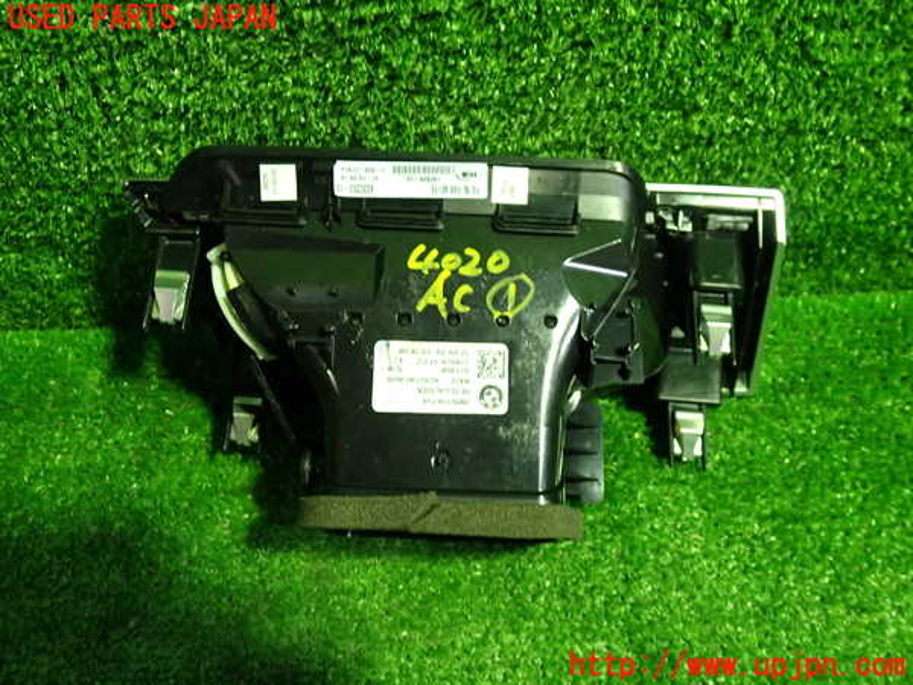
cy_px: 342
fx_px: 791
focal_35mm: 30
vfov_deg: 46.8
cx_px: 456
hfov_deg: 60.0
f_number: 2.3
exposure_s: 1/30
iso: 320
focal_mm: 5.4
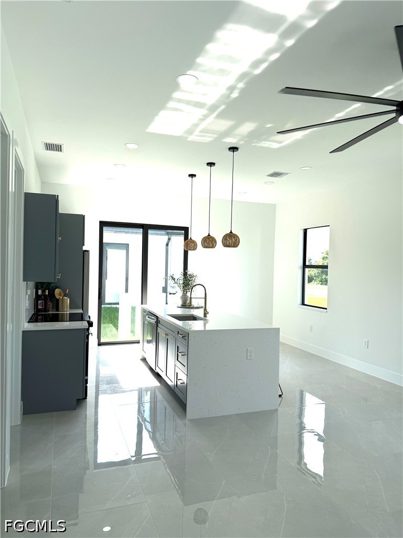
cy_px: 269
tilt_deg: -0.4
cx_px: 202
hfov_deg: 56.8
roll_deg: -1.4
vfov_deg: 71.6
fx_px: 373
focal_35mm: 24
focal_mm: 6.76
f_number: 1.78
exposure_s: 1/1585
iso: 100
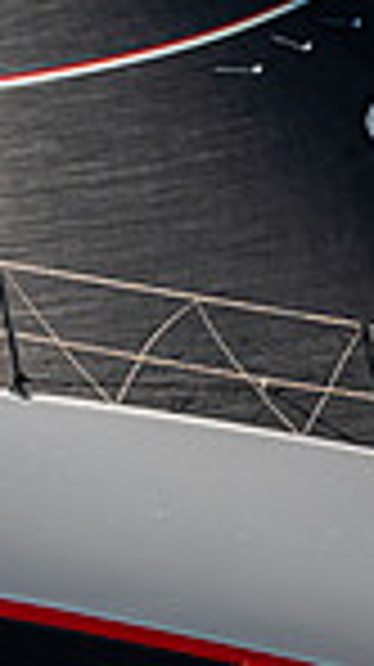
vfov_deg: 1.6
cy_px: 97
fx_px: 23555
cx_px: -784
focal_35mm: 1333
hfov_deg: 0.9
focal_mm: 320
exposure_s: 1/1600
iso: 400
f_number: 8
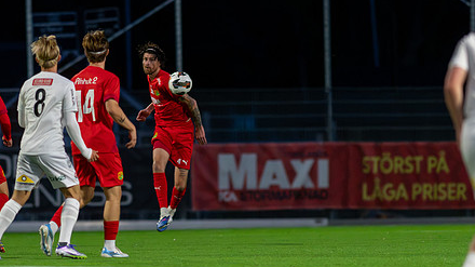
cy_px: 137
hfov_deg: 3.5
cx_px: 167
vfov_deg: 2.0
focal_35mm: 622
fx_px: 7830
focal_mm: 300
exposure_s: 1/800
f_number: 3.2
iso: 8000
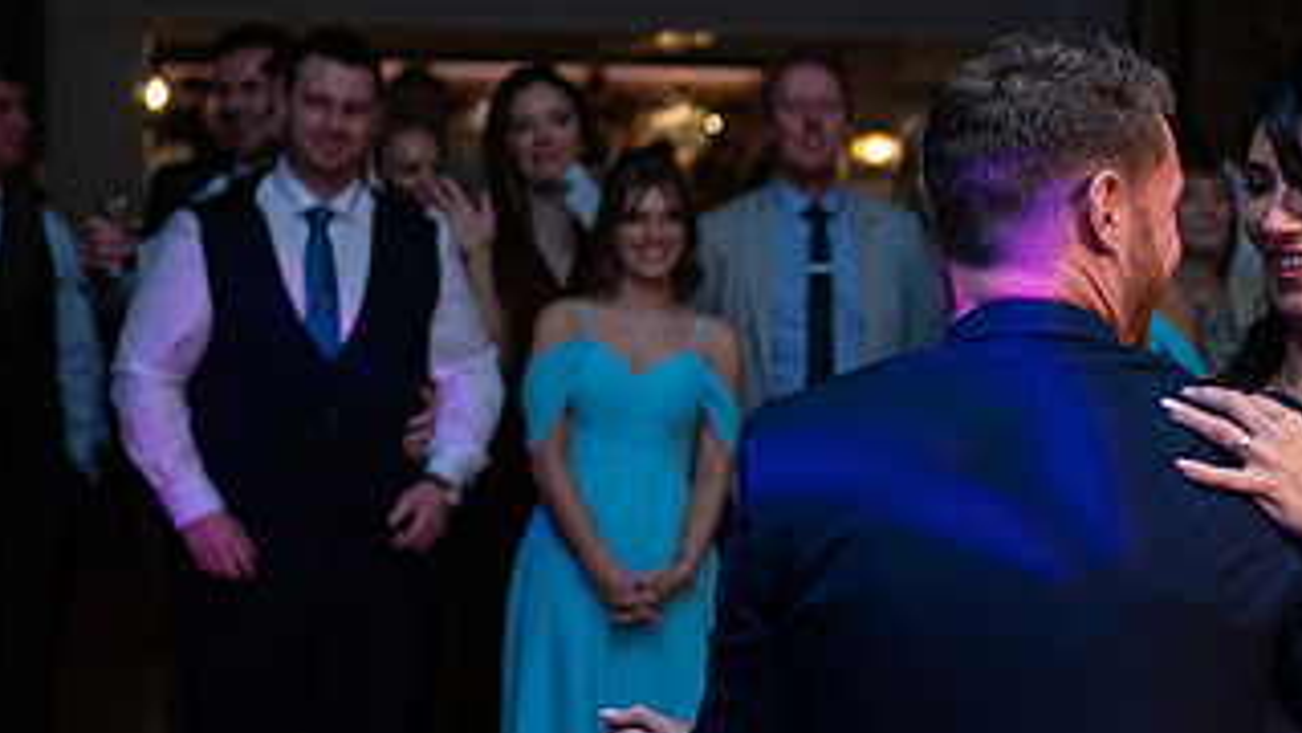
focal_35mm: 114
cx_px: 1160
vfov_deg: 10.6
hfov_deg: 18.5
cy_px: 511
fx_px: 3936
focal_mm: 60
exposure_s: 1/160
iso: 640
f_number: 3.5
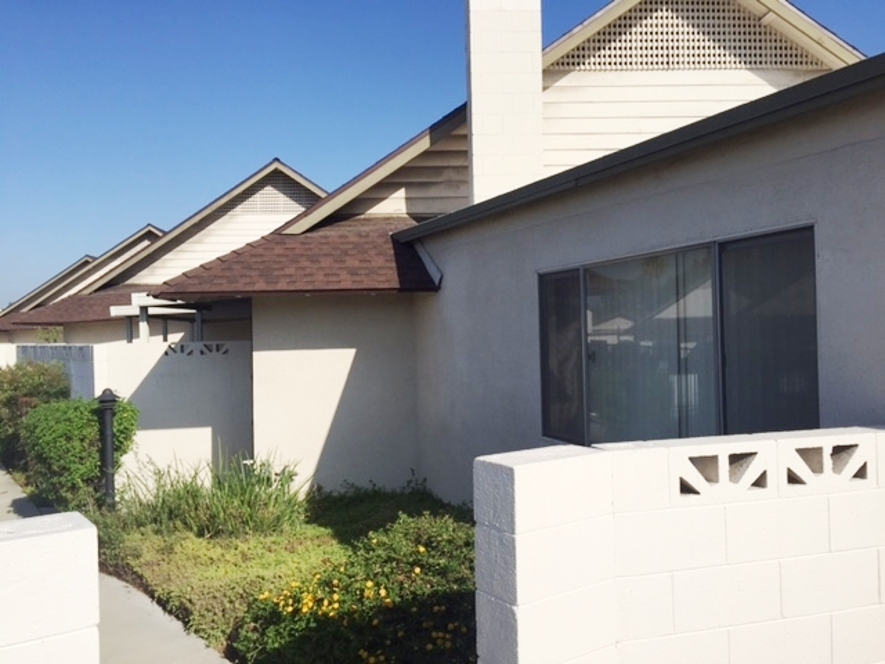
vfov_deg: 48.2
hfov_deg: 61.7
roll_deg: +0.8
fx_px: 741
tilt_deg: +0.2
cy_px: 332
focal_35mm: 29
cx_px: 442
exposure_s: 1/2825
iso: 32
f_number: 2.2
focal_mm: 4.15
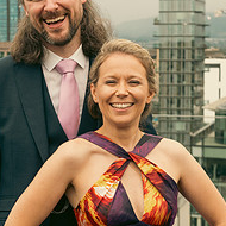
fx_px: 960
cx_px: 123
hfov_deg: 13.4
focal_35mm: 130
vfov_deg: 13.4
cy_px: 136
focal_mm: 50
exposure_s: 1/250
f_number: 6.3
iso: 320
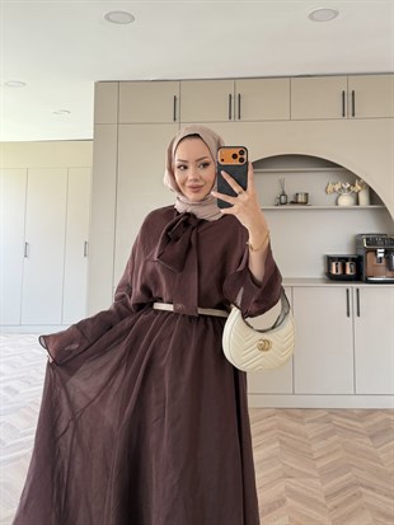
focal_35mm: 24
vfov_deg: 71.6
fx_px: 364
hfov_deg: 56.8
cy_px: 262
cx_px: 197
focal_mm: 6.76
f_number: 1.78
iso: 160
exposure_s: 1/121
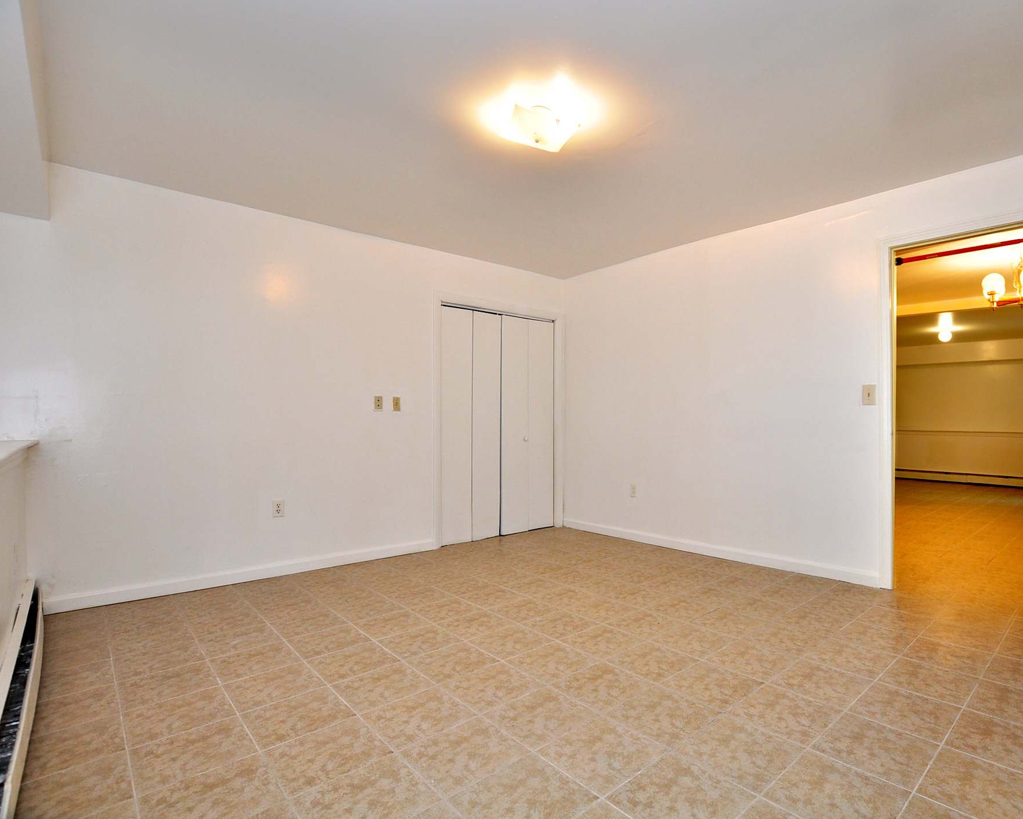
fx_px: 515
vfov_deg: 77.0
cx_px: 602
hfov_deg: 88.7
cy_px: 410
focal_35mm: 17
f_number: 5
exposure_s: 1/50
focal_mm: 10
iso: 400
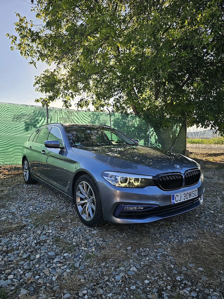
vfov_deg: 73.9
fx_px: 198
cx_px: 112
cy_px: 150
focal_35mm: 23
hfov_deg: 58.9
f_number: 1.7
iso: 10
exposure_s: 1/303
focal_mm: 6.3
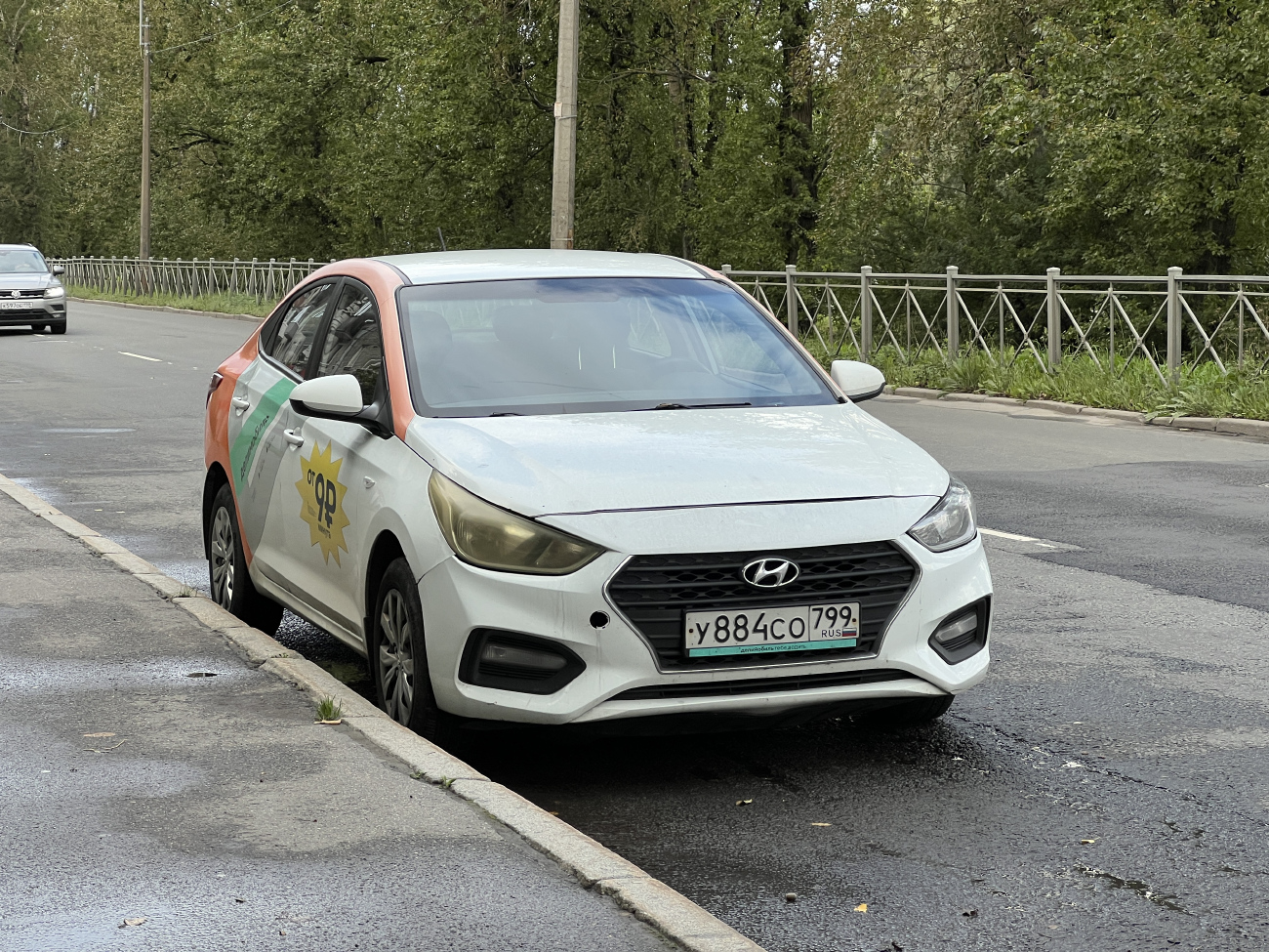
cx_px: 634
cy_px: 476
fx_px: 2823
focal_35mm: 77
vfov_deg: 19.1
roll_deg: +1.4
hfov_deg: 25.3
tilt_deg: -2.6
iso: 32
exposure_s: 1/113
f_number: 2.8
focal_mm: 9
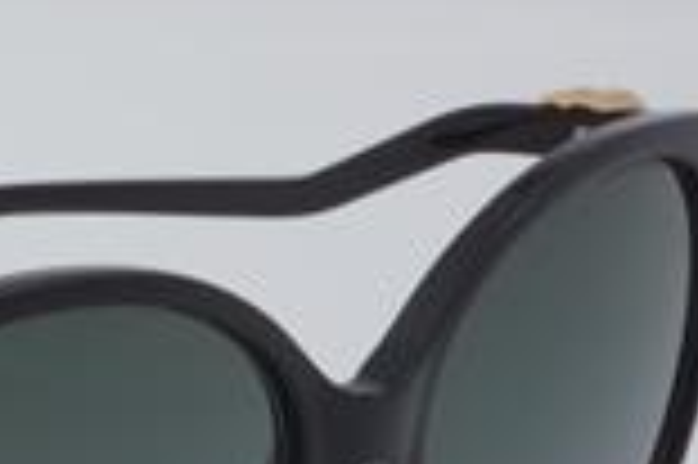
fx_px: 3738
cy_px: 473
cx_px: -131
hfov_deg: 10.5
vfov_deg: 7.1
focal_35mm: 193
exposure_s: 1/4
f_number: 32
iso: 100
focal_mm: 50
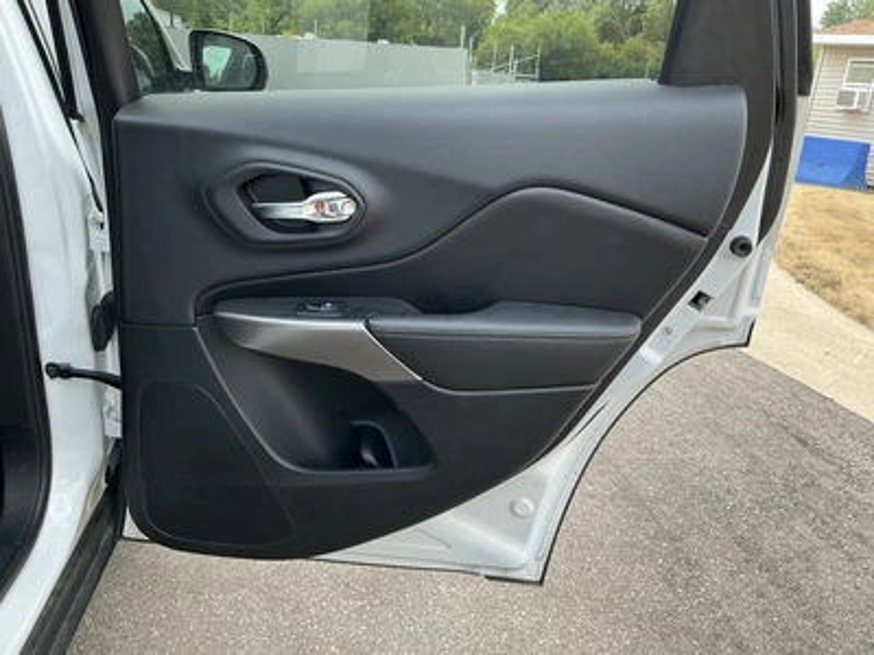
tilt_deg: -16.8
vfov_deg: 49.7
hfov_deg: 63.4
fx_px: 707
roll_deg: -4.3
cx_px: 437
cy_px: 328
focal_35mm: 28
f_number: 1.8
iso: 25
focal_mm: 3
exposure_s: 1/325
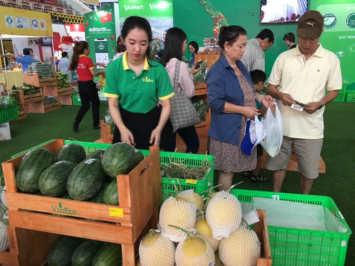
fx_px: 297
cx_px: 178
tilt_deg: -14.5
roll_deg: +0.8
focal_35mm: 29
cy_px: 133
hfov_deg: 61.7
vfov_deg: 48.2
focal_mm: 4.15
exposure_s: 1/17
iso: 64
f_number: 2.2
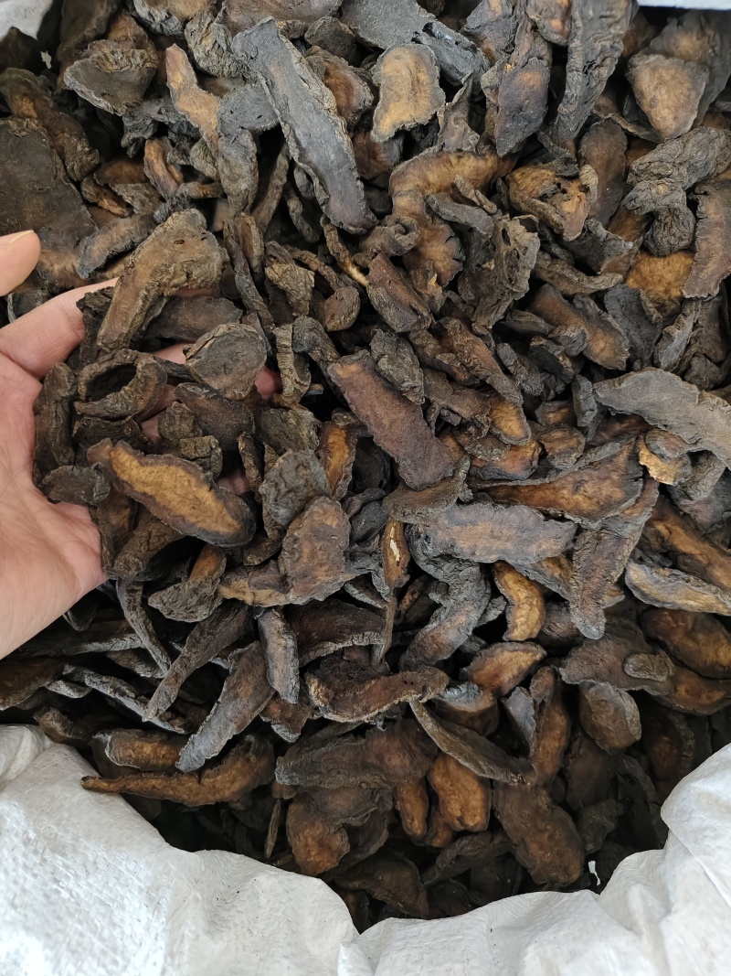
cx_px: 366
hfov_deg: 58.9
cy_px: 488
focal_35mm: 23
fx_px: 648
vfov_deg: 73.9
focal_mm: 5.56
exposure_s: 1/316
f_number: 1.88
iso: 1754
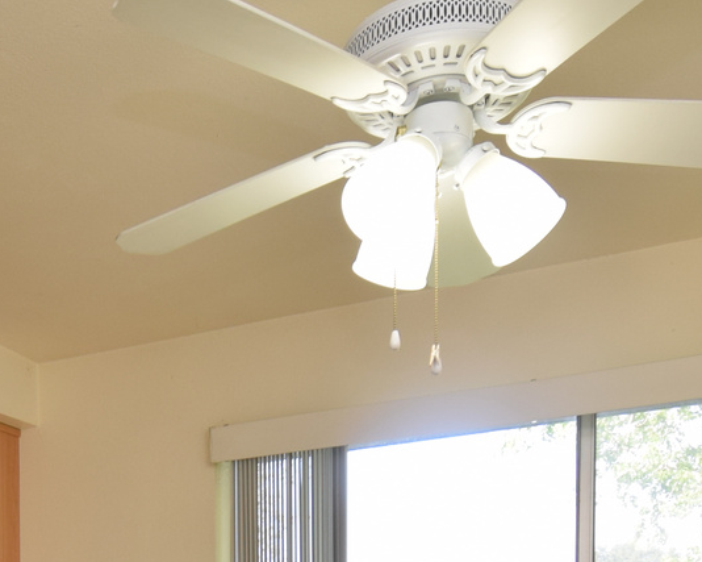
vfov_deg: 23.8
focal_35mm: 54
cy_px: 782
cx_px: 108
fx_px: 1122
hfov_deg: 33.4
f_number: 5.6
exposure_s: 1/125
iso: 320
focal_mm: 10
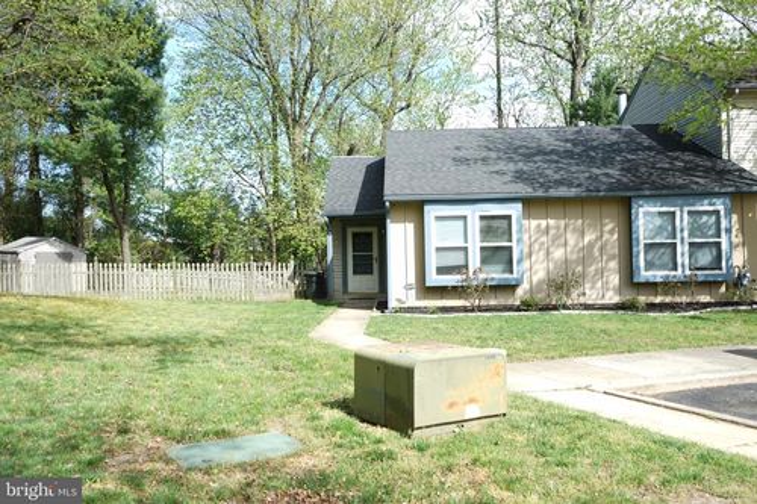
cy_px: 252
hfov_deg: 55.8
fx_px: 715
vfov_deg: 38.9
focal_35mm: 34
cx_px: 378
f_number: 10
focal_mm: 34
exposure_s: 1/30
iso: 50
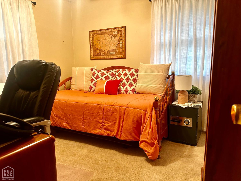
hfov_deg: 71.6
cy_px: 90
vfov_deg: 56.8
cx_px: 120
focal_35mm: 24
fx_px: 167
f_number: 1.78
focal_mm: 6.86
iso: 320
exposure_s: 1/60
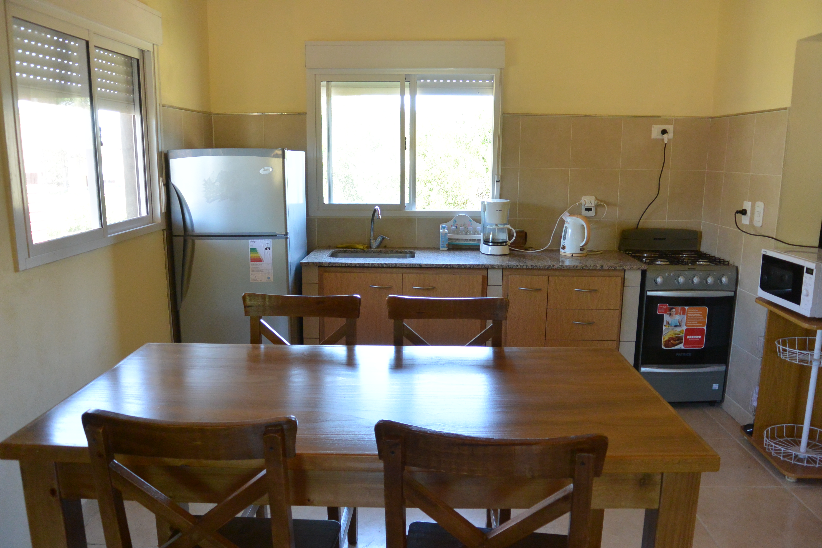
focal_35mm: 27
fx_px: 616
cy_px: 274
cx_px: 411
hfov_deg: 67.4
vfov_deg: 47.9
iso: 400
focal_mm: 10
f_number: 3.5
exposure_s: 1/100
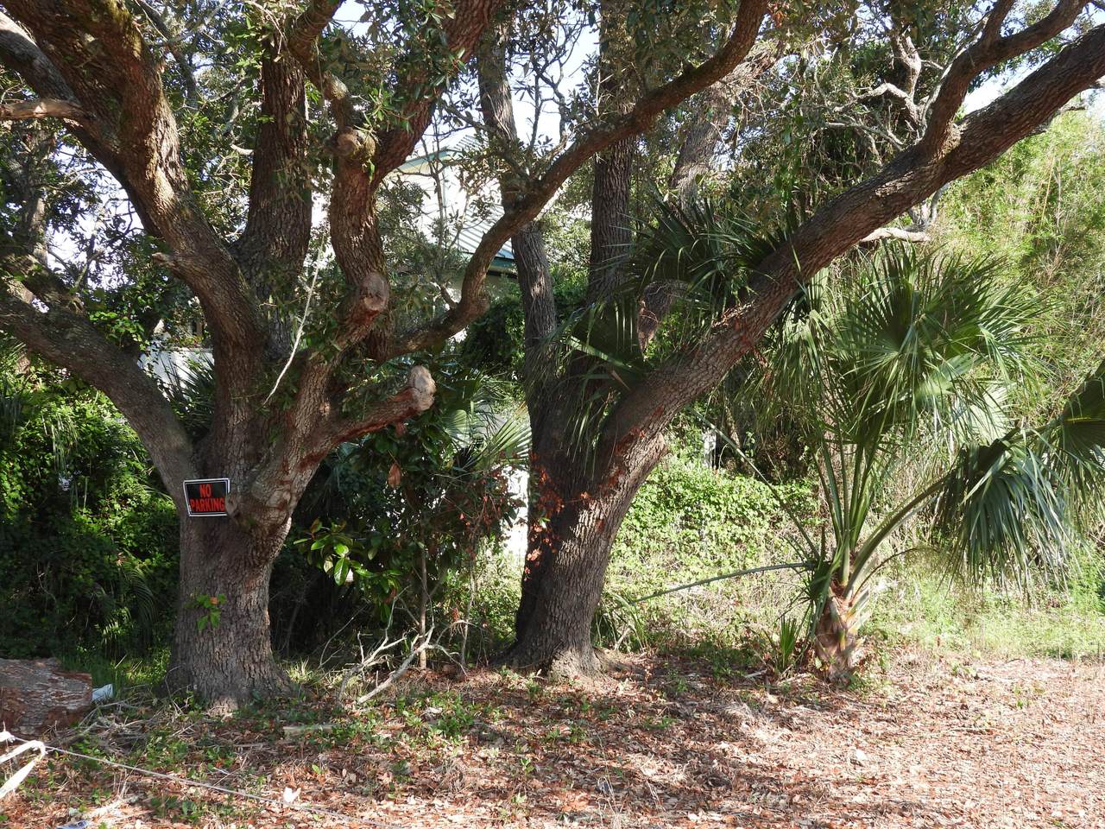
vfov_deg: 33.6
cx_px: 552
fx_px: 1373
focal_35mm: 43
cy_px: 414
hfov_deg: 43.9
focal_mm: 7.7
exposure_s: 1/250
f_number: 3.2
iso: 100
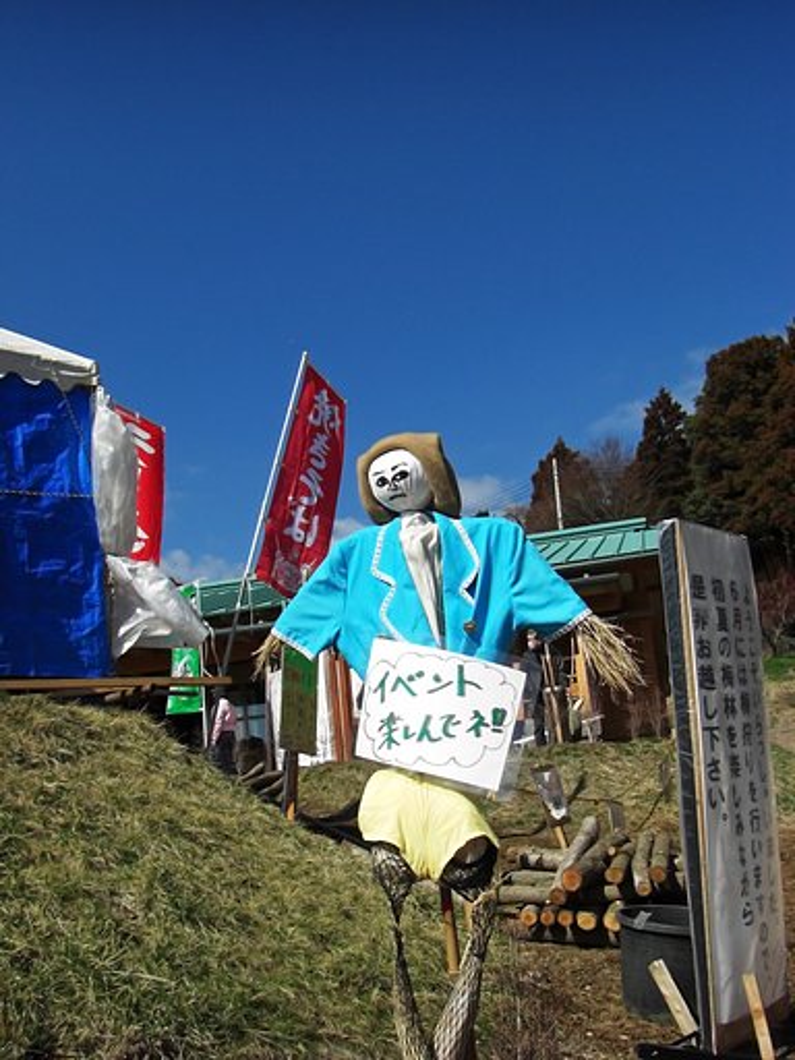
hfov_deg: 37.7
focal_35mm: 38
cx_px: 398
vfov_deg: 49.0
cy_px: 530
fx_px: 1164
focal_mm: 6.3
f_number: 4.6
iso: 64
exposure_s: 1/500
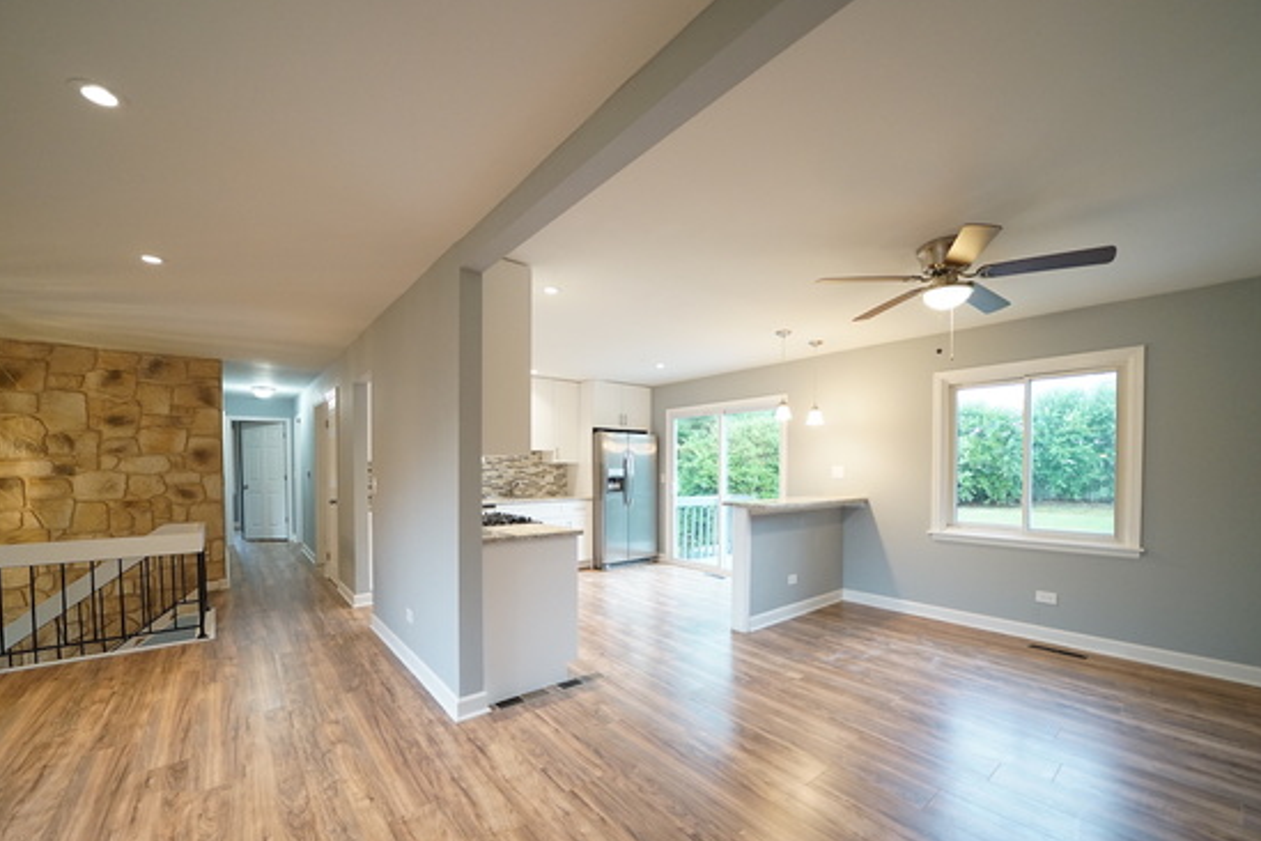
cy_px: 474
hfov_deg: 104.2
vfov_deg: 80.8
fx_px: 490
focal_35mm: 14
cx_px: 659
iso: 2000
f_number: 4
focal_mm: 12
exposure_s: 1/60
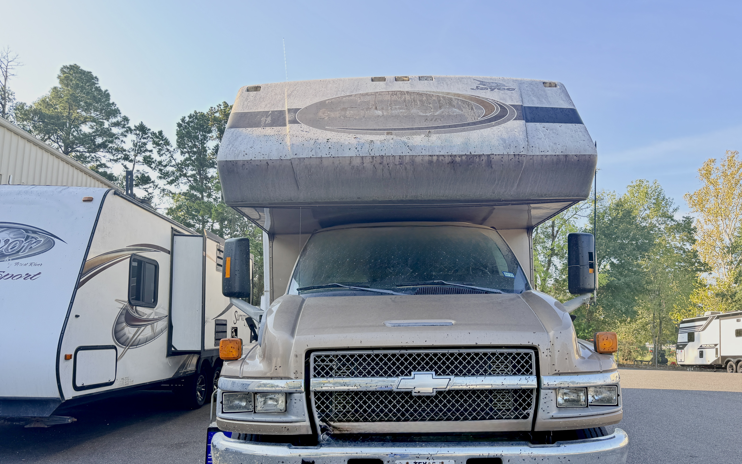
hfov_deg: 68.4
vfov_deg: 45.6
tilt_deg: +2.7
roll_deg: -1.9
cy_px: 289
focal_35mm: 27
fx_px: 546
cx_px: 385
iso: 80
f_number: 1.78
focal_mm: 6.76
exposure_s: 1/275
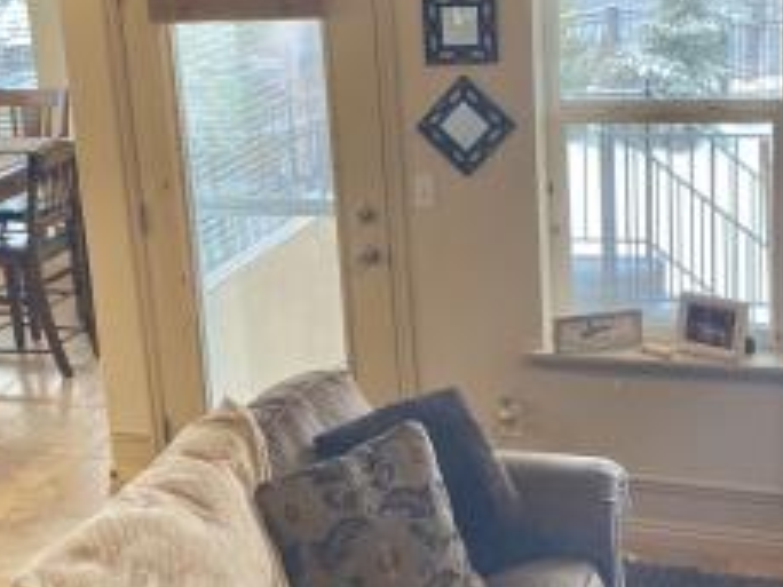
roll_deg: +5.6
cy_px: 299
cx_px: 285
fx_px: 1651
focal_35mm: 73
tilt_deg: -18.4
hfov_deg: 26.6
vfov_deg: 20.2
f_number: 1.8
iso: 64
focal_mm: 4.25
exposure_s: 1/60
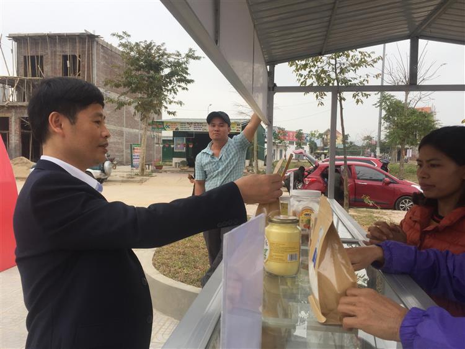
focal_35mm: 29
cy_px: 174
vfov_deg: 48.2
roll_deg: -1.8
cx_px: 232
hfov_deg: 61.7
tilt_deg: -2.2
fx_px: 389
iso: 32
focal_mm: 4.15
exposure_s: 1/482
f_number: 2.2
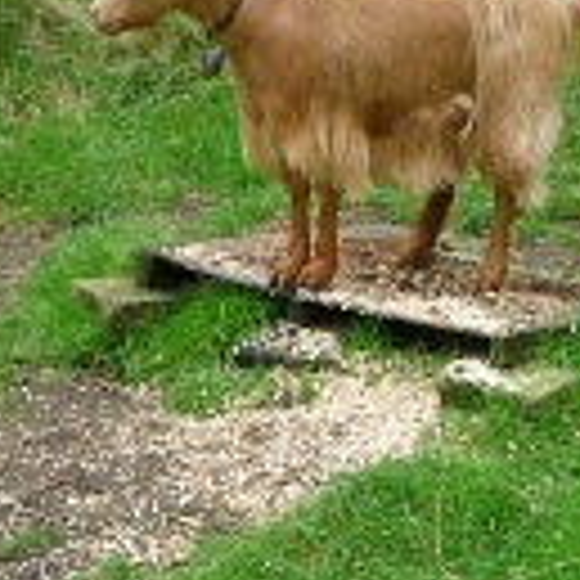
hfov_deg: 18.6
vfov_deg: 18.6
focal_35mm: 92
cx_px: 72
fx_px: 1744
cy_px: 76
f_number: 3.4
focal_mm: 5
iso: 100
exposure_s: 1/125
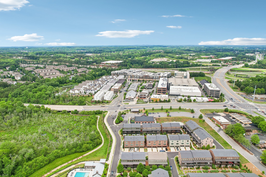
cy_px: 88
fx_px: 163
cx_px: 133
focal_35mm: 22
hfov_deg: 78.6
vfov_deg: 57.2
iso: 100
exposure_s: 1/2000
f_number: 2.8
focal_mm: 8.4
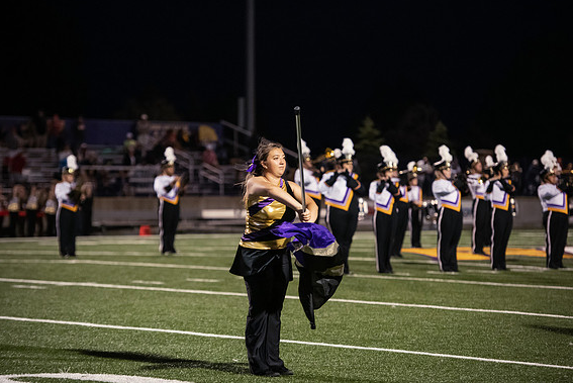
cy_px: 188
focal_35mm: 138
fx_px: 2198
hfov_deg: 14.9
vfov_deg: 10.0
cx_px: 283
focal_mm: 135
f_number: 3.2
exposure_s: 1/640
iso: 5000
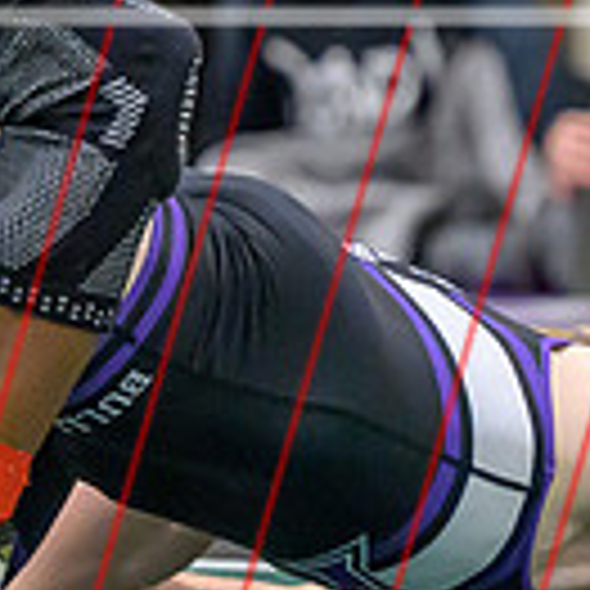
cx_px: 342
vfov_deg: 3.0
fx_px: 11184
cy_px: -148
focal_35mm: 580
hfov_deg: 3.0
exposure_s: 1/800
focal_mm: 125
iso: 11400
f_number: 2.8
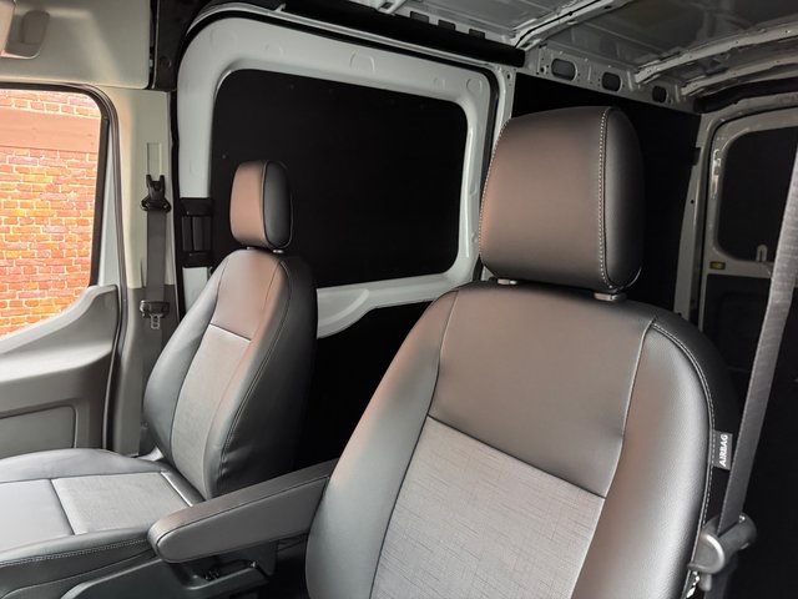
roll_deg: +0.0
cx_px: 399
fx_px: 553
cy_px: 300
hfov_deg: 71.6
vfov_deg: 56.8
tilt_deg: -9.1
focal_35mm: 24
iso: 1000
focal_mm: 6.76
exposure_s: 1/40
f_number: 1.78
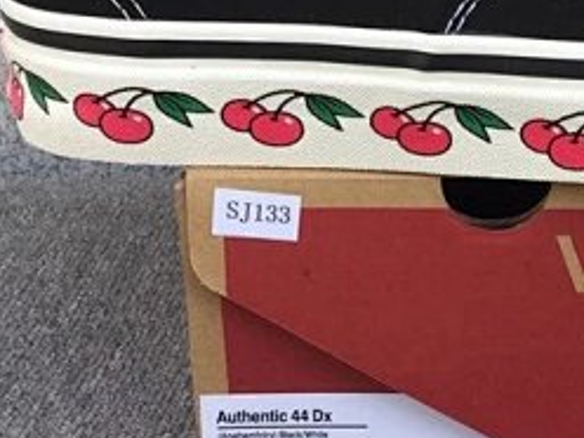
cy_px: 141
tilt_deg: -17.6
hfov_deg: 23.8
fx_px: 1350
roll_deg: +0.3
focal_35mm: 80
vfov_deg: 18.4
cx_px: 520
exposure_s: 1/229
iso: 25
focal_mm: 3.3
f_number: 2.4
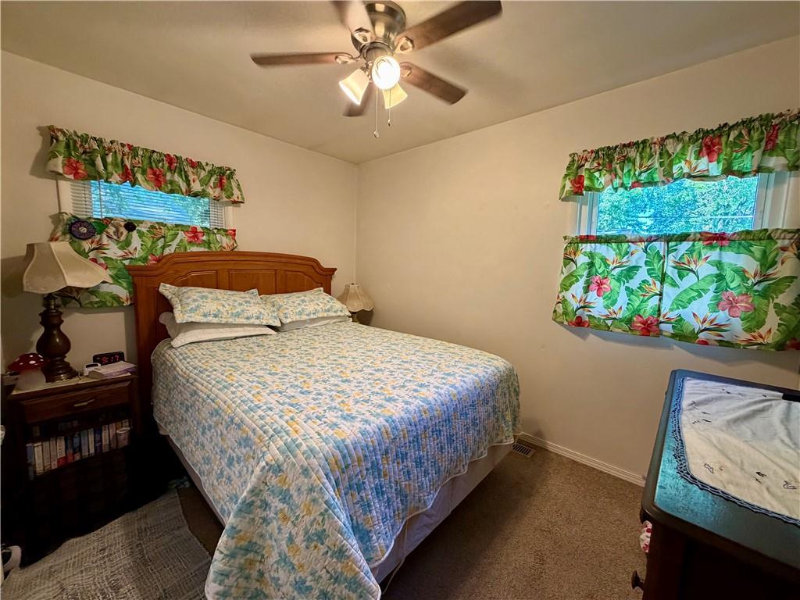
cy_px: 300
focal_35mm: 14
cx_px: 400
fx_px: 324
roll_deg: -1.0
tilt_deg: -6.8
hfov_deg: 102.1
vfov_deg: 85.7
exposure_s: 1/120
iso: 320
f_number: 2.2
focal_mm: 2.22
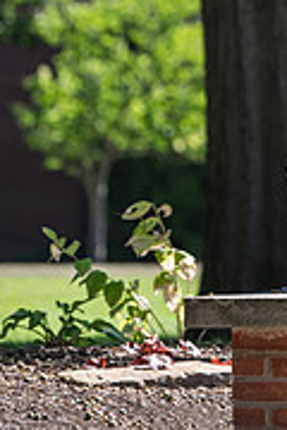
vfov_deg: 6.3
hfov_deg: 4.2
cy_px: -24
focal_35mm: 325
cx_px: 342
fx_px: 3886
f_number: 2.8
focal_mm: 130
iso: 64
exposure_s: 1/250
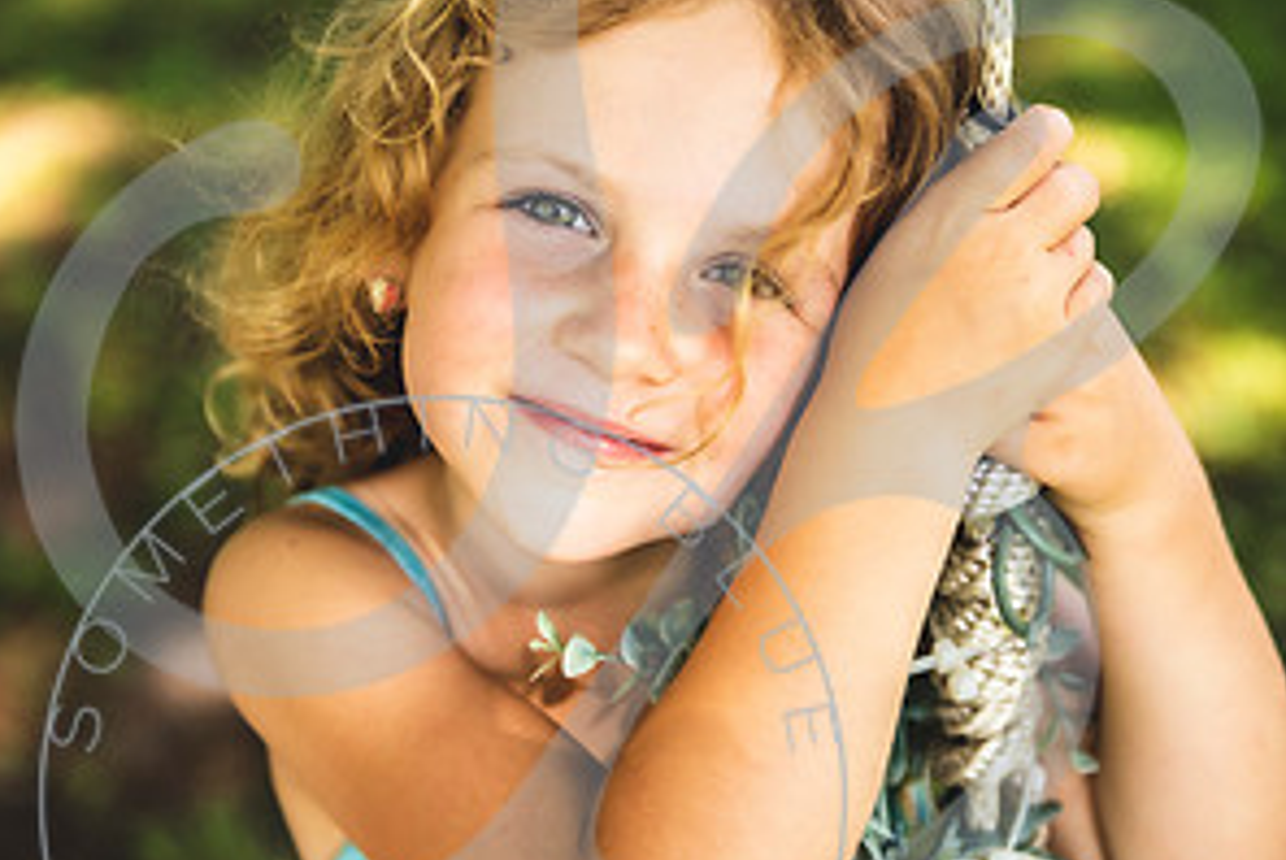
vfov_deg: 16.1
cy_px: 469
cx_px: 639
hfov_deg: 23.9
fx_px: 3039
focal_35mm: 85
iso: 100
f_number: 2.8
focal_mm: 56
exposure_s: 1/200
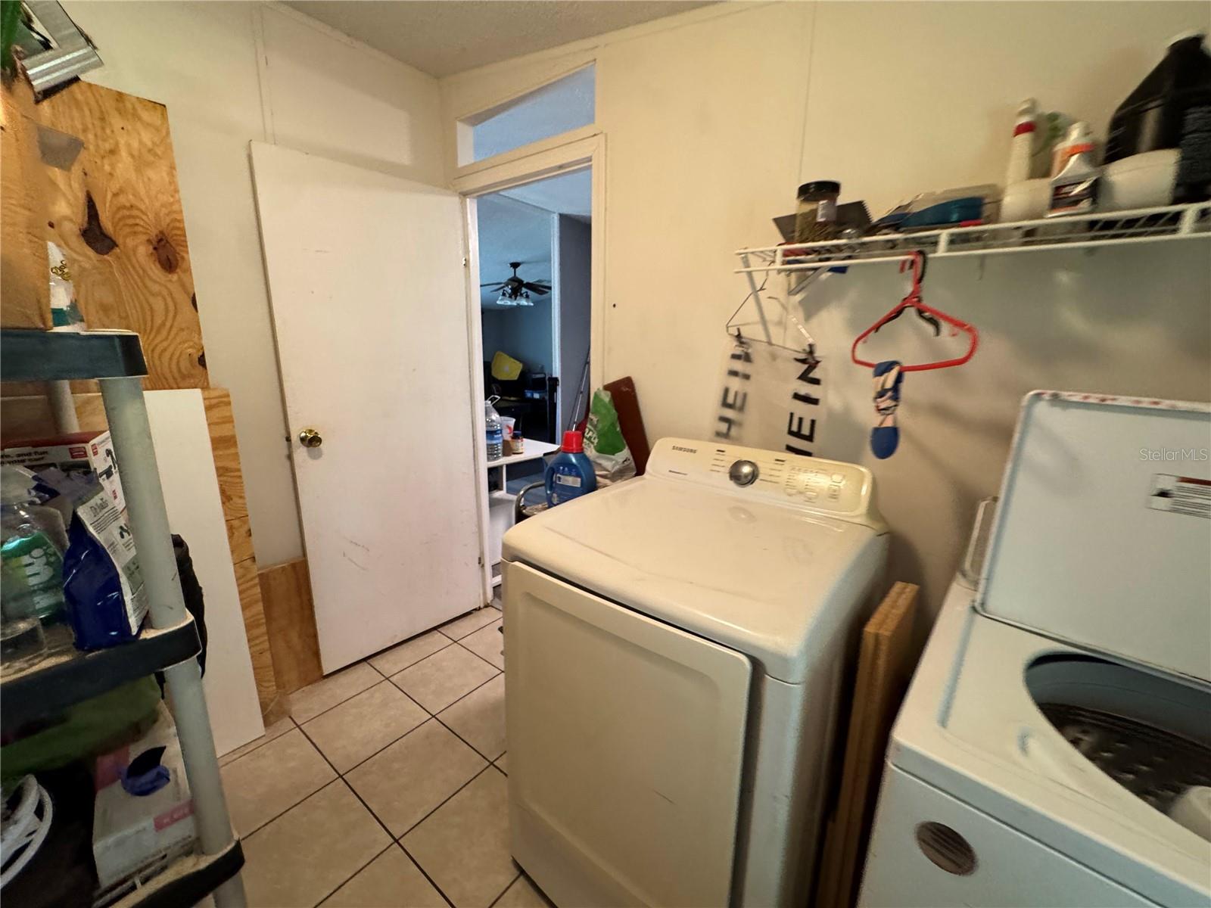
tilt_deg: -14.2
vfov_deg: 85.7
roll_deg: -4.2
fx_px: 490
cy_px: 454
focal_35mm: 14
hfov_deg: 102.1
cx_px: 606
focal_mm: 2.22
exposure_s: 1/60
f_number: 2.2
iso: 320
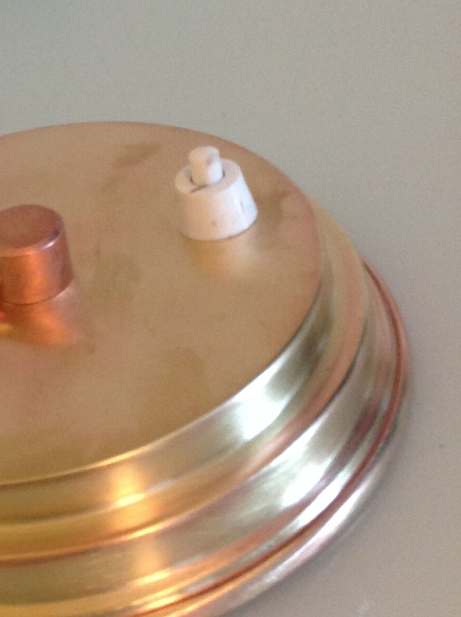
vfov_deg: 25.2
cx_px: -10
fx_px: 1371
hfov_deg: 18.5
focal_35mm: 77
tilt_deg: -31.1
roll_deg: +16.8
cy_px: 199
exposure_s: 1/15
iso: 160
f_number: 2.4
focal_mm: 4.28
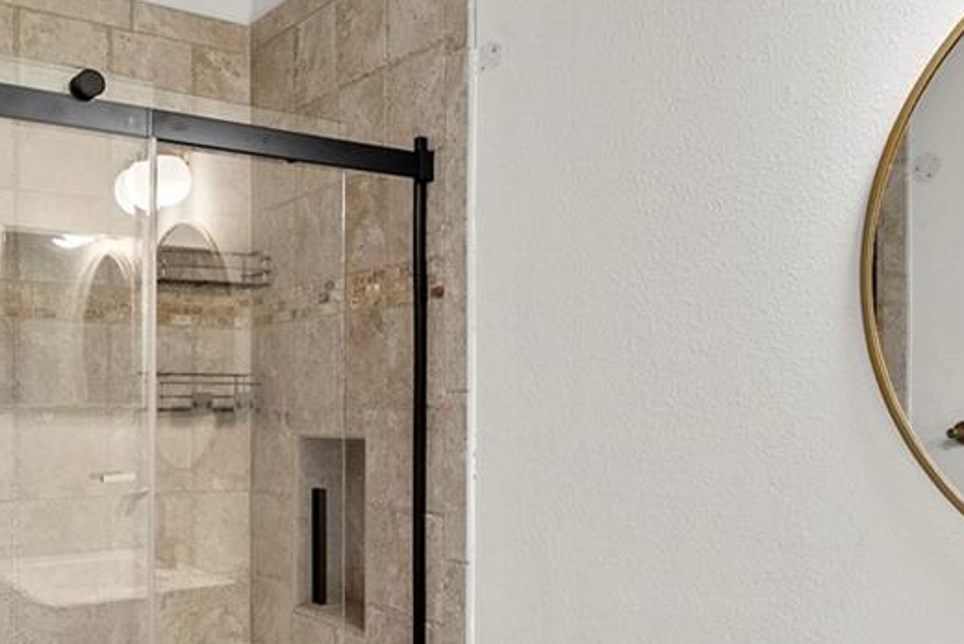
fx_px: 1071
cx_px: 456
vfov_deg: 33.3
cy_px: 405
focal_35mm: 40
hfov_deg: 48.4
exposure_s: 1/8
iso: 640
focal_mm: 13
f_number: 8
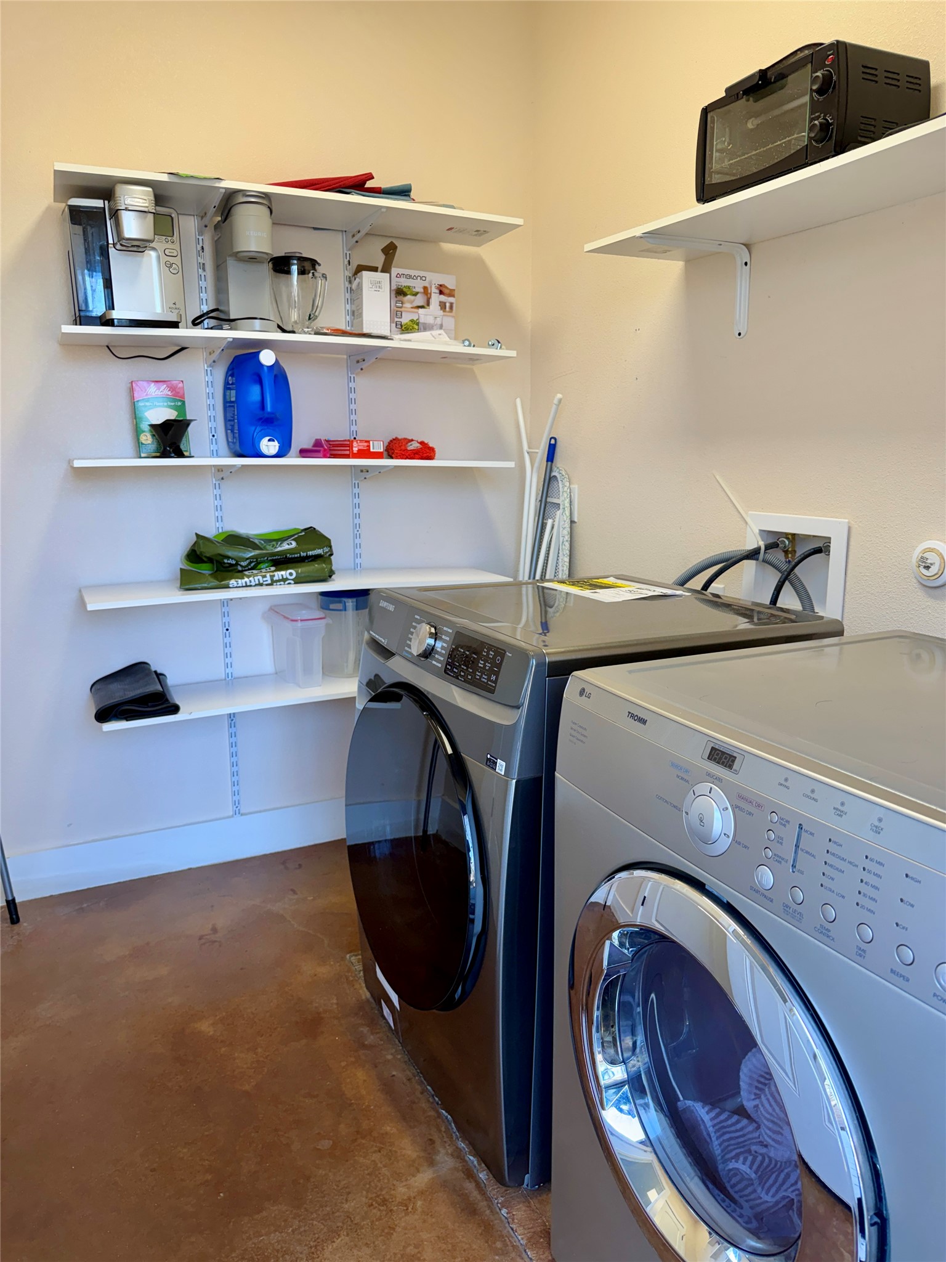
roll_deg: +0.3
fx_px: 875
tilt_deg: -11.0
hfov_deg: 56.8
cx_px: 473
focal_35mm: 24
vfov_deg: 71.6
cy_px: 631
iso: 80
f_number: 1.78
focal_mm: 6.76
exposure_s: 1/120
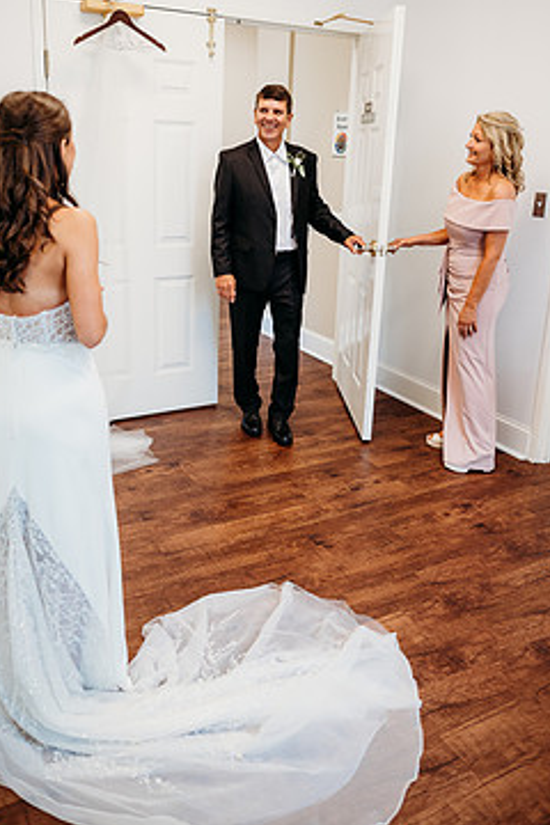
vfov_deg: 61.4
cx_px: 259
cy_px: 332
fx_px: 687
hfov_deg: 43.6
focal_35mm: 30
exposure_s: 1/160
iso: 320
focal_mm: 24
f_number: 2.5
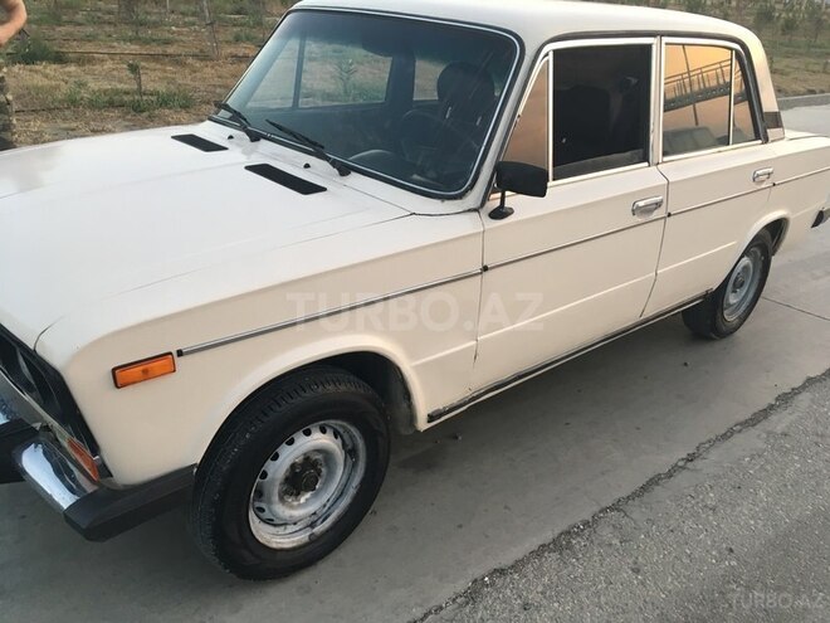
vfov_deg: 48.2
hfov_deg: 61.7
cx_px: 415
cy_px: 312
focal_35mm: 29
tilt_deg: -25.4
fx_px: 695
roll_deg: -5.7
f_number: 2.2
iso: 25
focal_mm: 4.15
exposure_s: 1/33
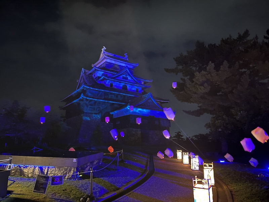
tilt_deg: +11.7
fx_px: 202
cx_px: 134
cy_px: 101
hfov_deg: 67.3
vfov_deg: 53.1
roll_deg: -1.8
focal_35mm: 26
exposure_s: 1/5
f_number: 1.6
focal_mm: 5.1
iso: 1600
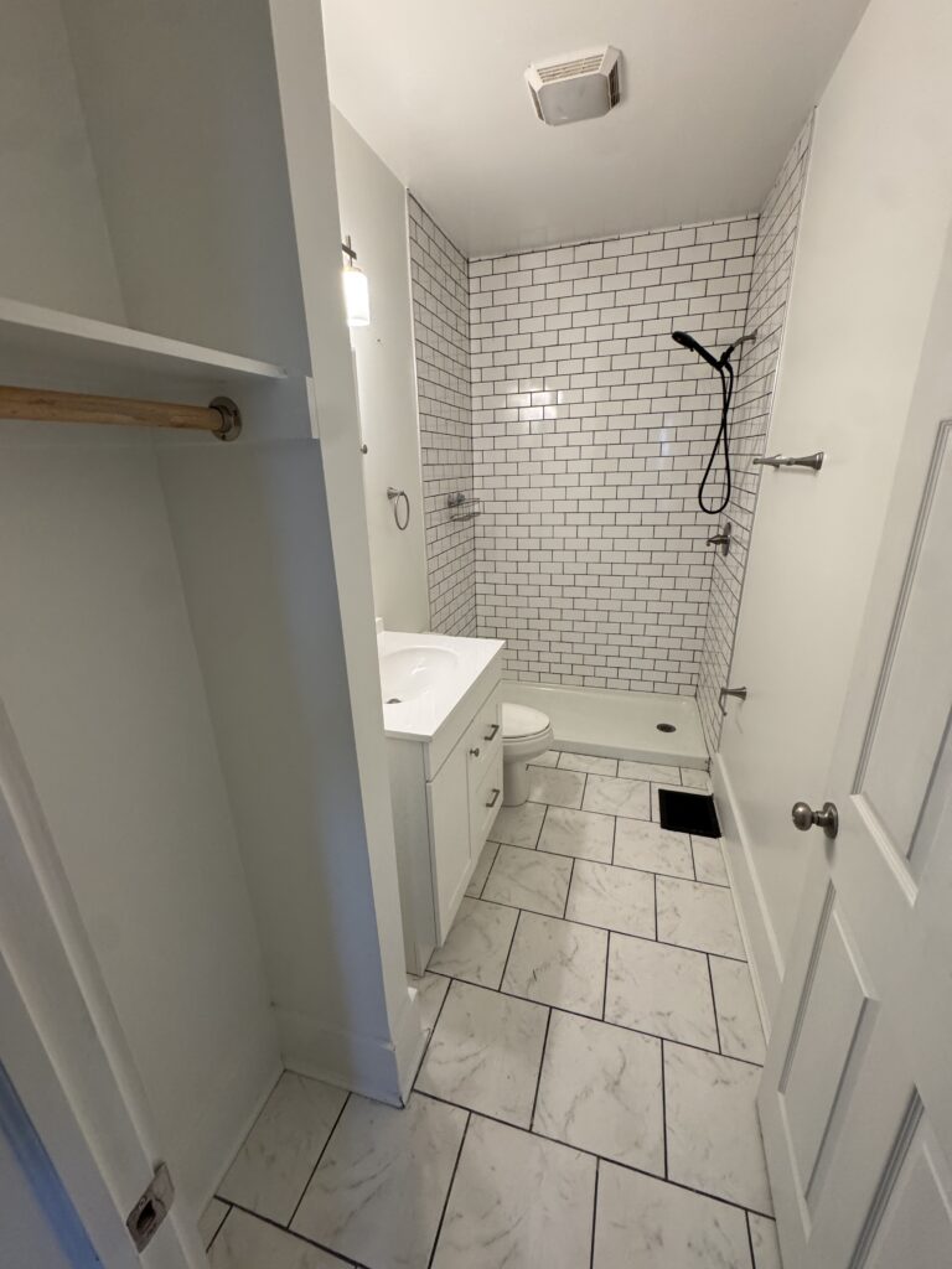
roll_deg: +2.1
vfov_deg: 102.1
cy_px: 634
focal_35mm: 14
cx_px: 476
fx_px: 513
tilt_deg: -18.5
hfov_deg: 85.7
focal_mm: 2.22
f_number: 2.2
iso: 320
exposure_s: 1/120
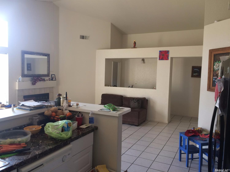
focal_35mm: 29
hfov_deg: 61.7
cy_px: 86
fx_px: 193
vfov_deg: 48.2
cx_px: 115
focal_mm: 4.15
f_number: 2.2
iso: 80
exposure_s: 1/30
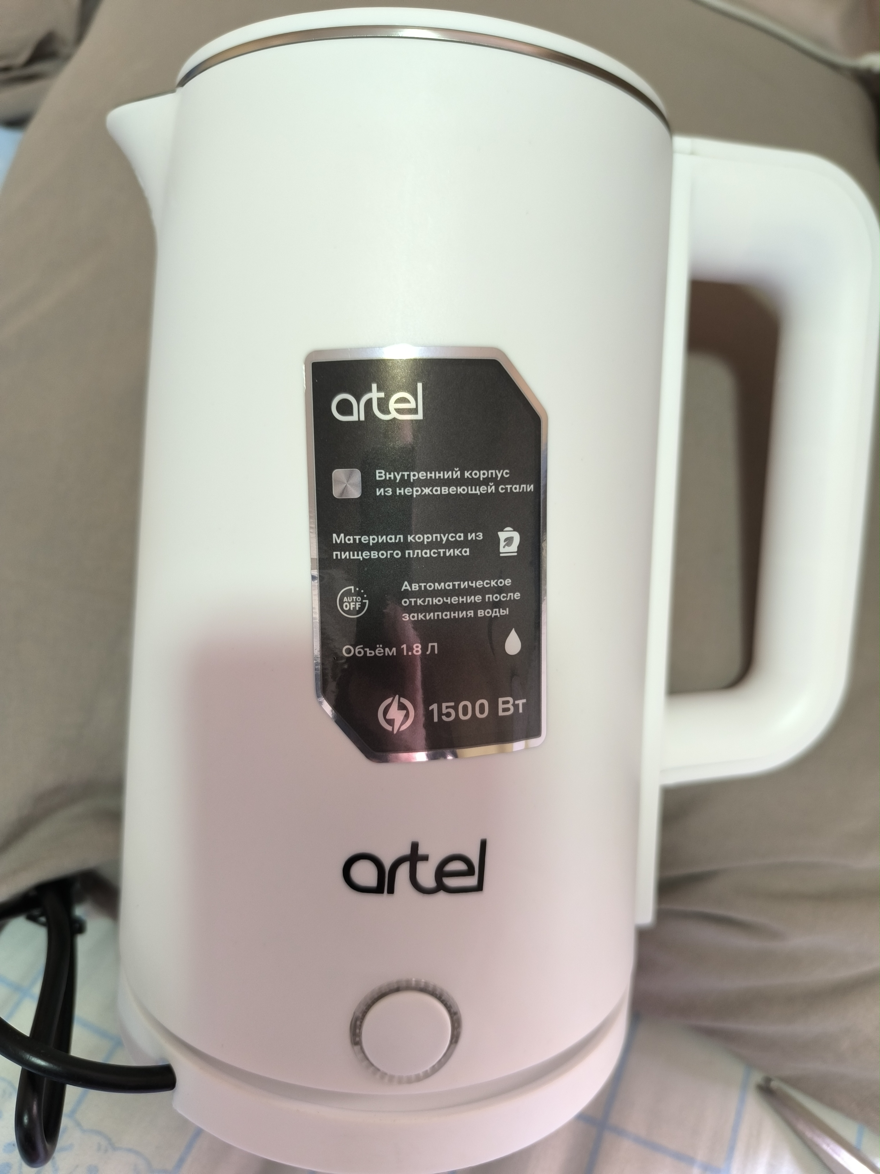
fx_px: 780
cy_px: 587
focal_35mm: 23
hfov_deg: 58.9
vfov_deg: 73.9
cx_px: 440
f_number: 1.65
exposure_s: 1/25
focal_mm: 6.14
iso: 1250
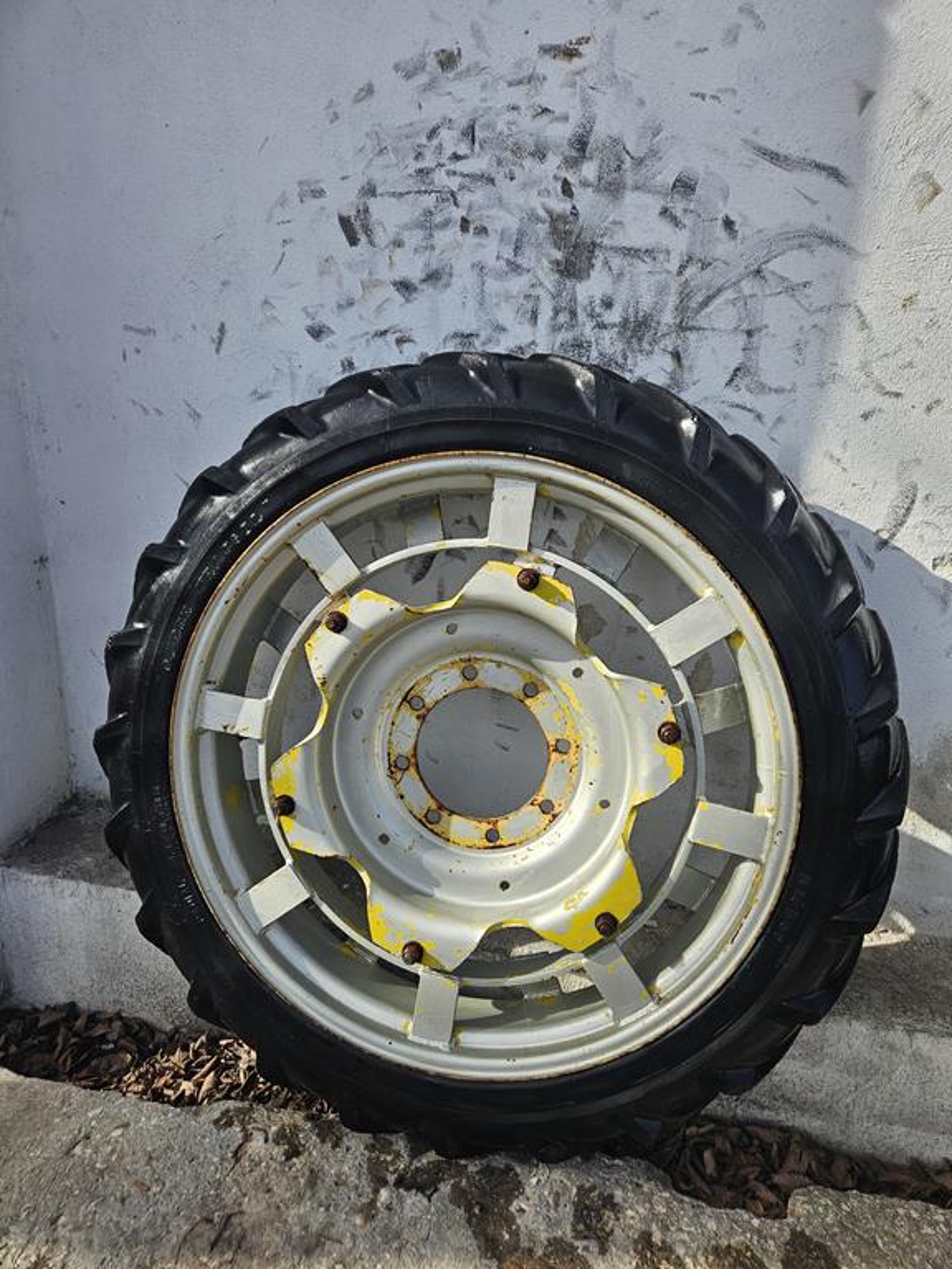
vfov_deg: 73.9
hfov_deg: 58.9
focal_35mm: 23
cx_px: 476
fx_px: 843
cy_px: 634
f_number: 1.8
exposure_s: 1/694
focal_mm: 5.4
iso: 25
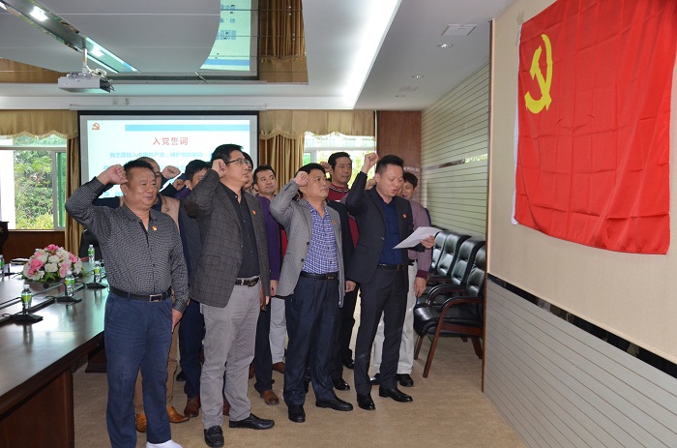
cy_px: 224
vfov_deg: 36.7
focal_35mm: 36
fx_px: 675
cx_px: 338
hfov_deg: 53.2
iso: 800
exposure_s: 1/60
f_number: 3.8
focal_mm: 24
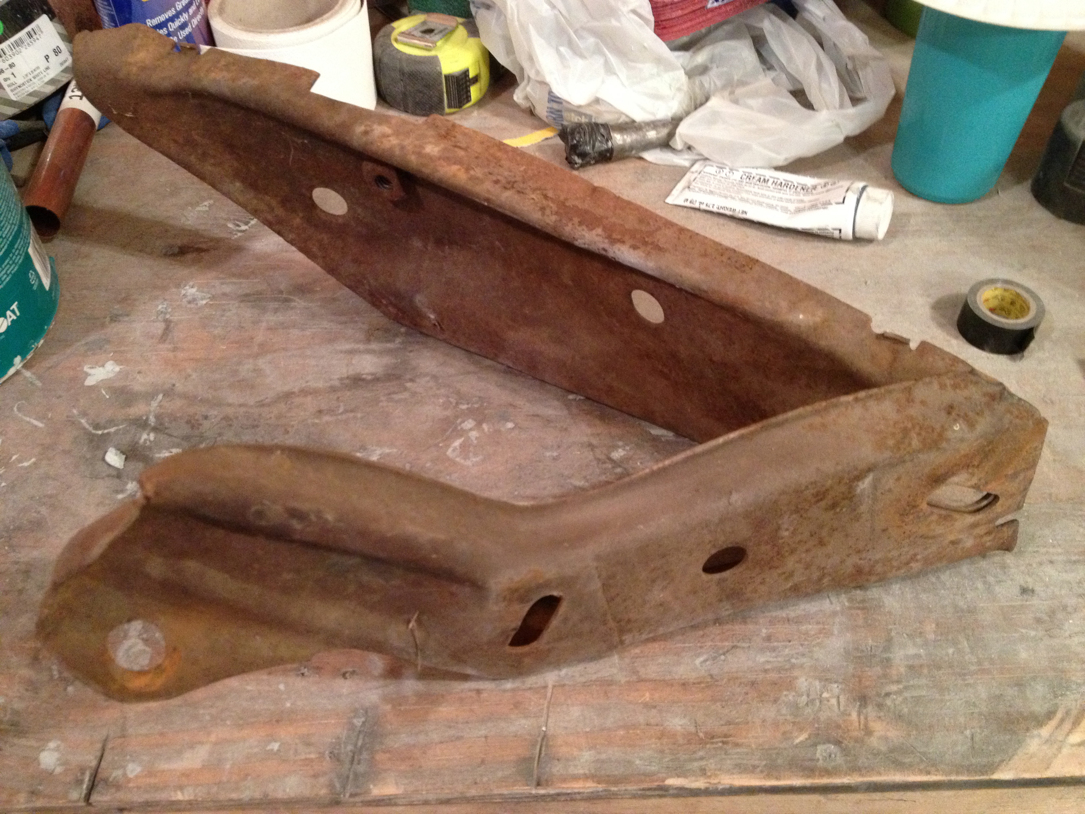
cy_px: 407
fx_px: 1097
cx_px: 542
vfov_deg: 40.7
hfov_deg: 52.6
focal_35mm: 35
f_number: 2.4
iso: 400
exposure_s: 1/17
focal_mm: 4.28
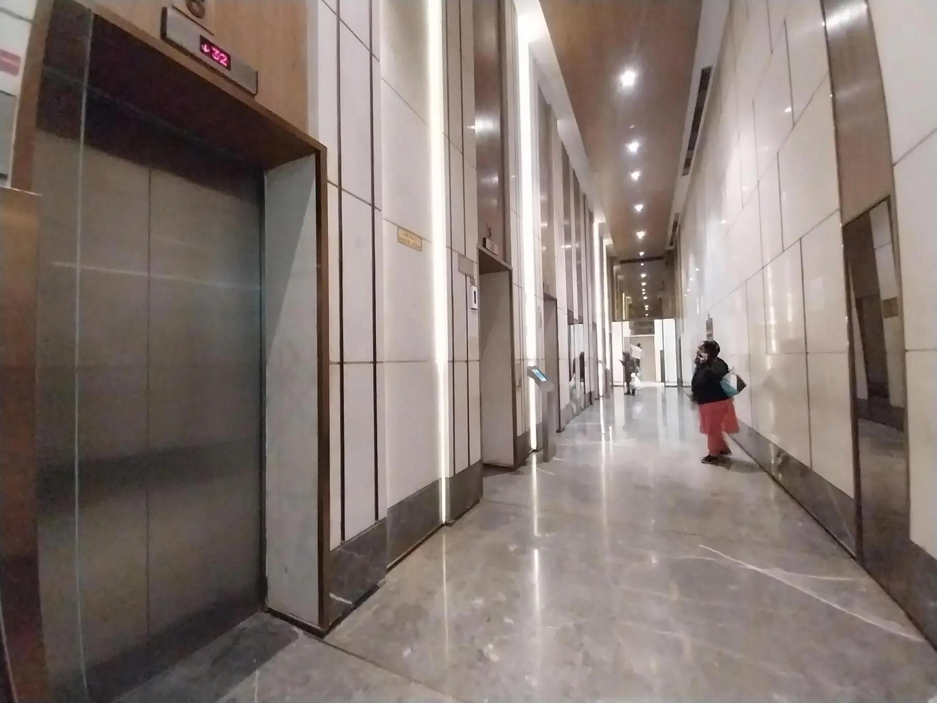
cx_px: 468
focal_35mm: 13
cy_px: 352
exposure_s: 1/8
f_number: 2.2
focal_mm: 1.3
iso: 640
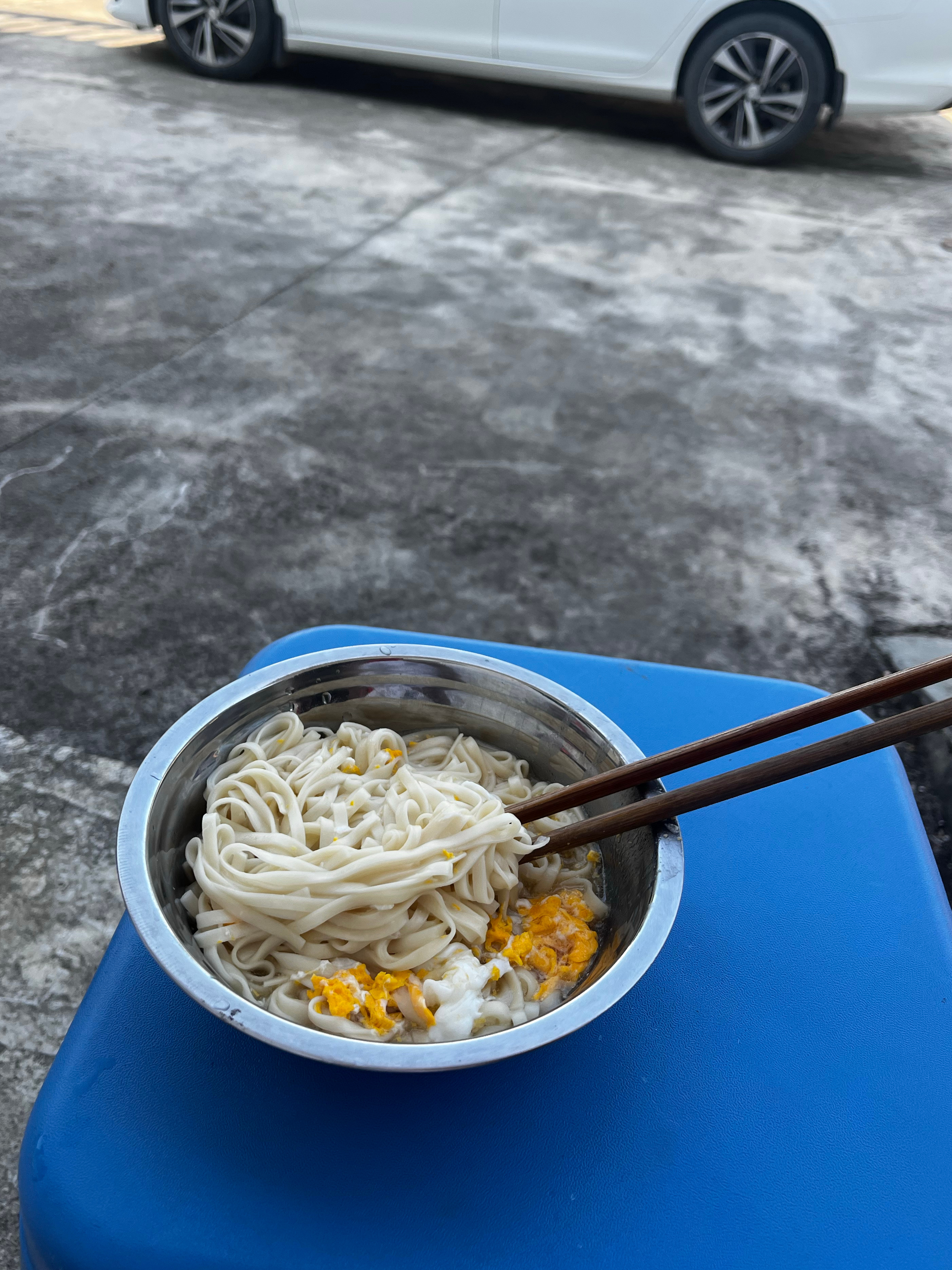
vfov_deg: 63.4
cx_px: 464
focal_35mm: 28
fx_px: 1027
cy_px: 599
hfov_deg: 49.7
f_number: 1.6
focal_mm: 5.1
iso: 50
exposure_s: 1/592
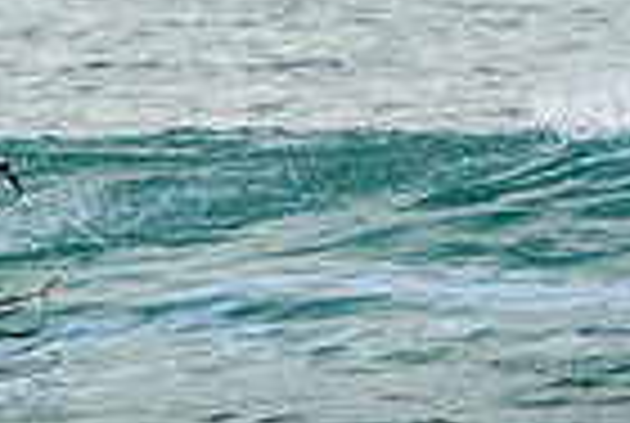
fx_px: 39915
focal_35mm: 2276
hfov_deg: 0.9
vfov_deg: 0.6
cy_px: -108
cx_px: -418
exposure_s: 1/3200
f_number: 5.6
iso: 1600
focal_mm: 400
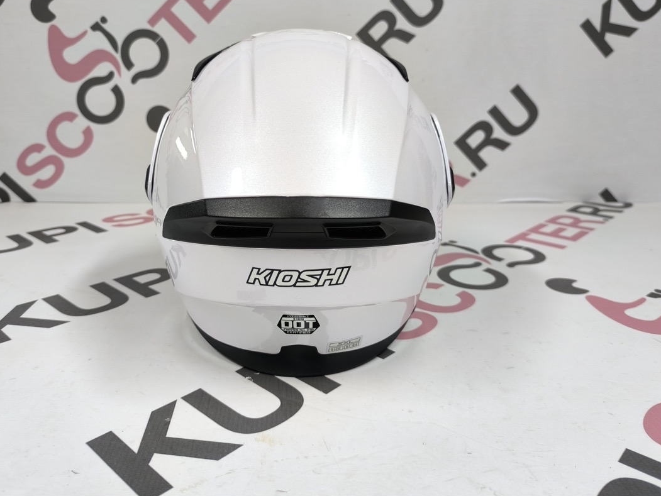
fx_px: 535
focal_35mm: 28
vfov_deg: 49.4
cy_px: 197
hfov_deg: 63.4
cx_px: 306
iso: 500
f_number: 1.65
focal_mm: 6.14
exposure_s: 1/50
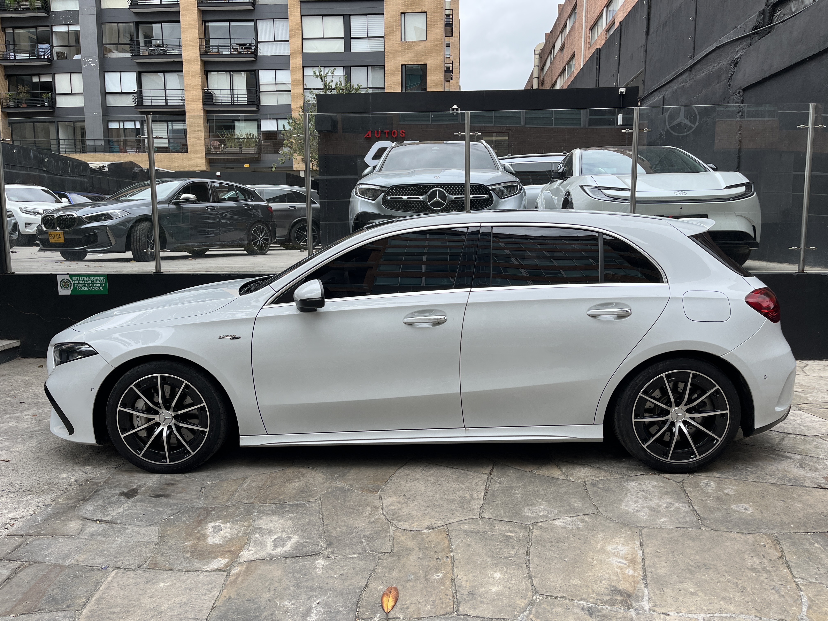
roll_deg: +0.0
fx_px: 622
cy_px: 310
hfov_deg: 67.3
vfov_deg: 53.1
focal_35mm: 26
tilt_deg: -7.9
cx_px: 414
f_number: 1.6
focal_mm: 5.1
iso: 50
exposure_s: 1/1776
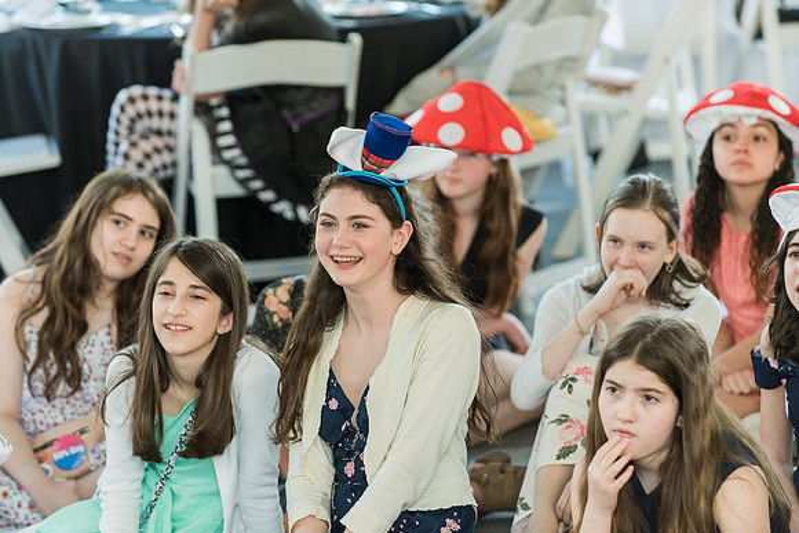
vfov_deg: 8.1
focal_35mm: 170
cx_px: 400
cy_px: 266
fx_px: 3774
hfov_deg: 12.1
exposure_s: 1/160
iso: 640
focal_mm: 170
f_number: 4
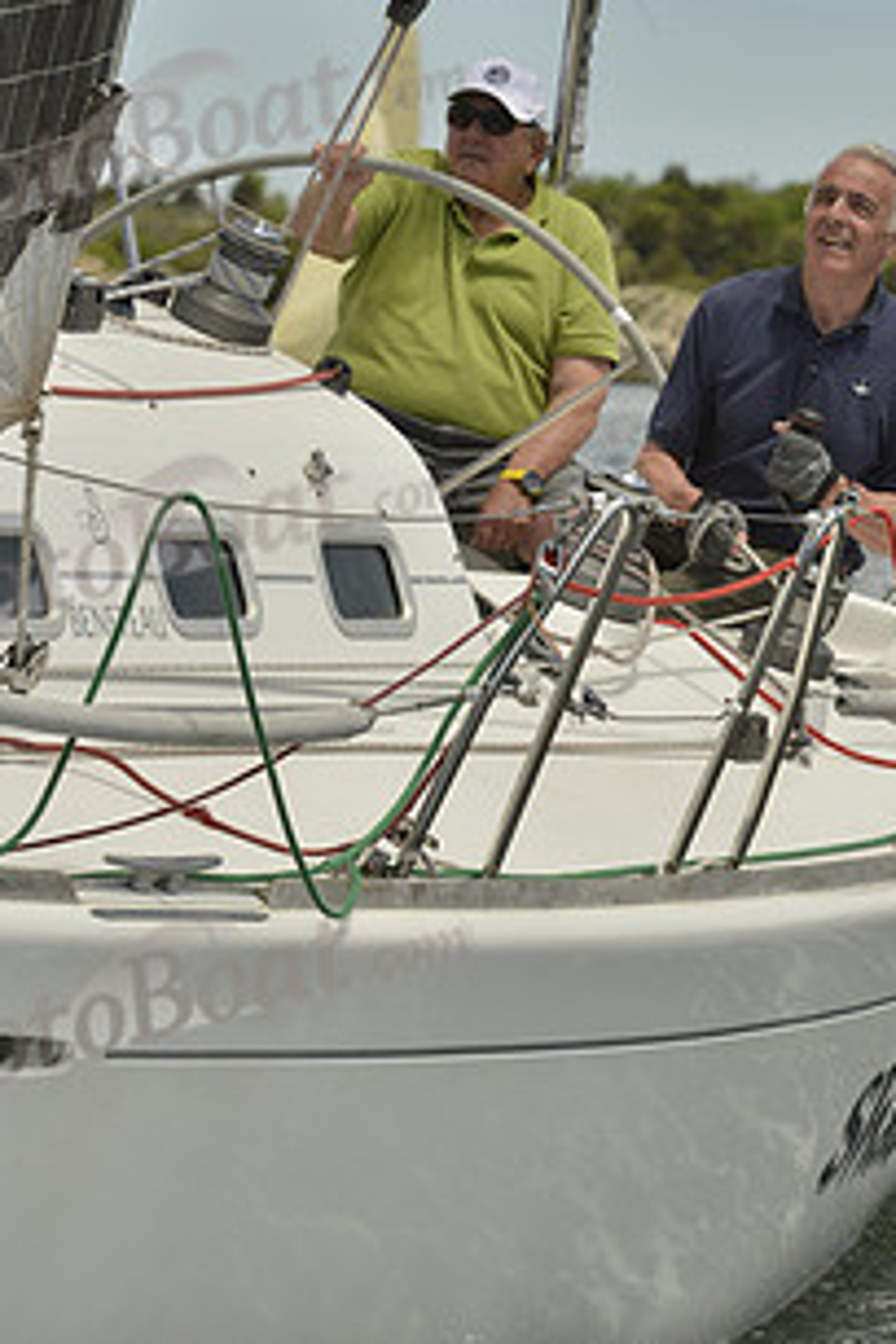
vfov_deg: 8.0
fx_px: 9557
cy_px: 716
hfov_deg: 5.4
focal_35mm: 256
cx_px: 696
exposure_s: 1/1600
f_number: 9
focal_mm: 135
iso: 280
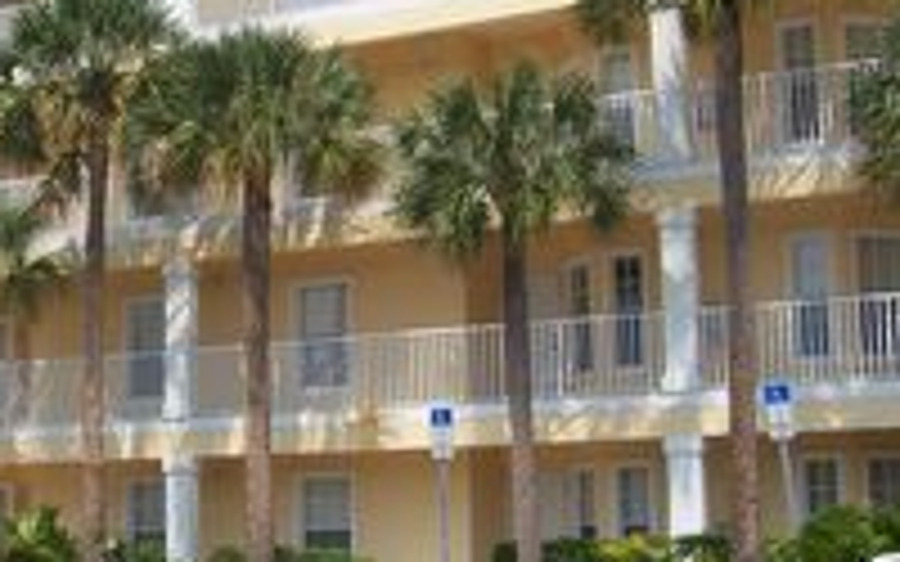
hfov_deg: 27.7
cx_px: 306
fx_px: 1815
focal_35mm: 74
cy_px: 261
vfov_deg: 17.6
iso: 80
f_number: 4
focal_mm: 6.3
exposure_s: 1/1000
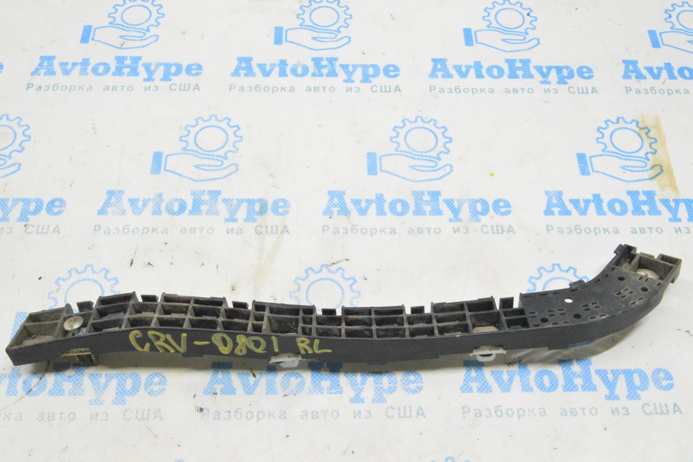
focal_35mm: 40
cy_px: 236
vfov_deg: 33.4
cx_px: 346
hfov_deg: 48.5
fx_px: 770
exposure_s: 1/15
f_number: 20
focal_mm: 26
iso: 6400
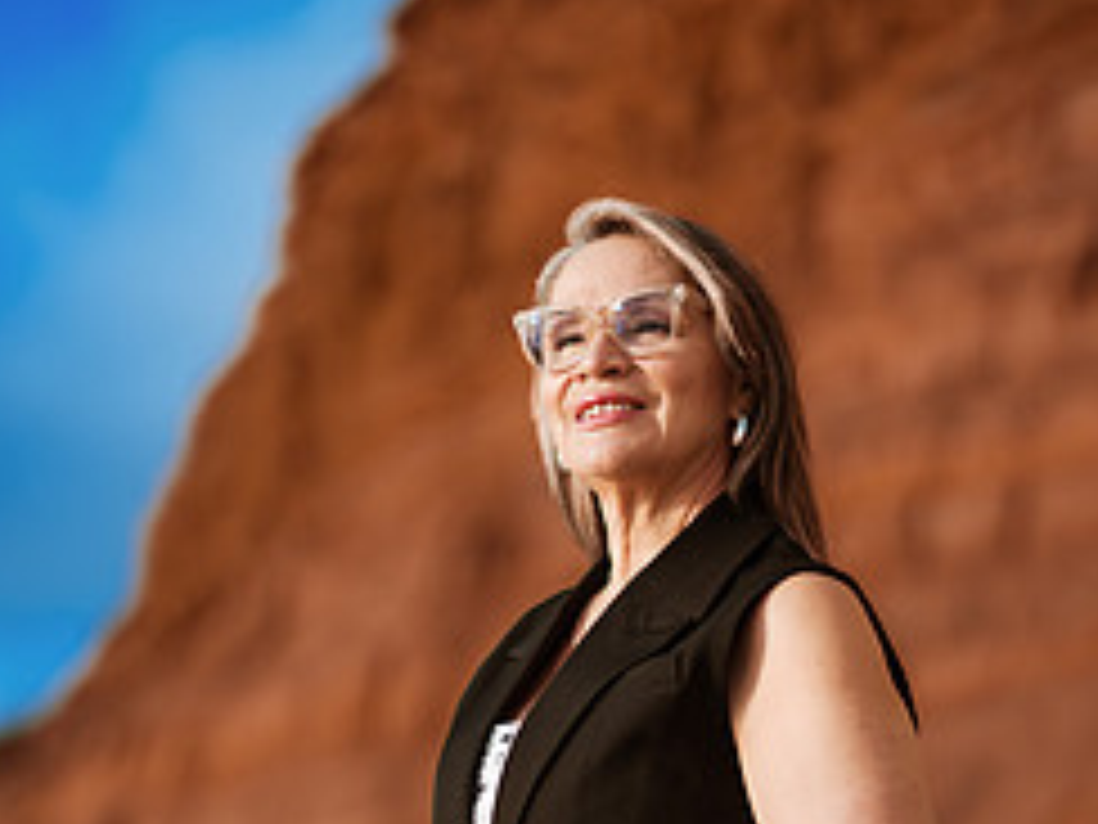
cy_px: 671
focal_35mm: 103
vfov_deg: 14.3
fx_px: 3267
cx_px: 621
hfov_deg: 19.1
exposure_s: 1/5000
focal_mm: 58
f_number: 1.4
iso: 100
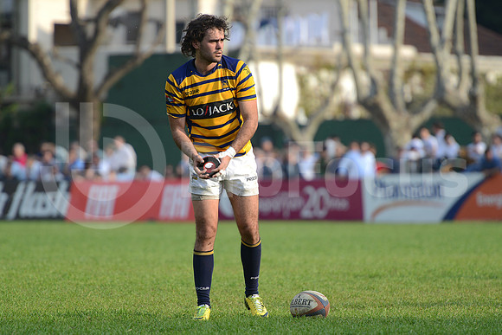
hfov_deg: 7.6
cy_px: 168
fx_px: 3766
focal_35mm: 270
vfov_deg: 5.1
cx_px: 251
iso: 320
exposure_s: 1/800
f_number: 4
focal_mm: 270
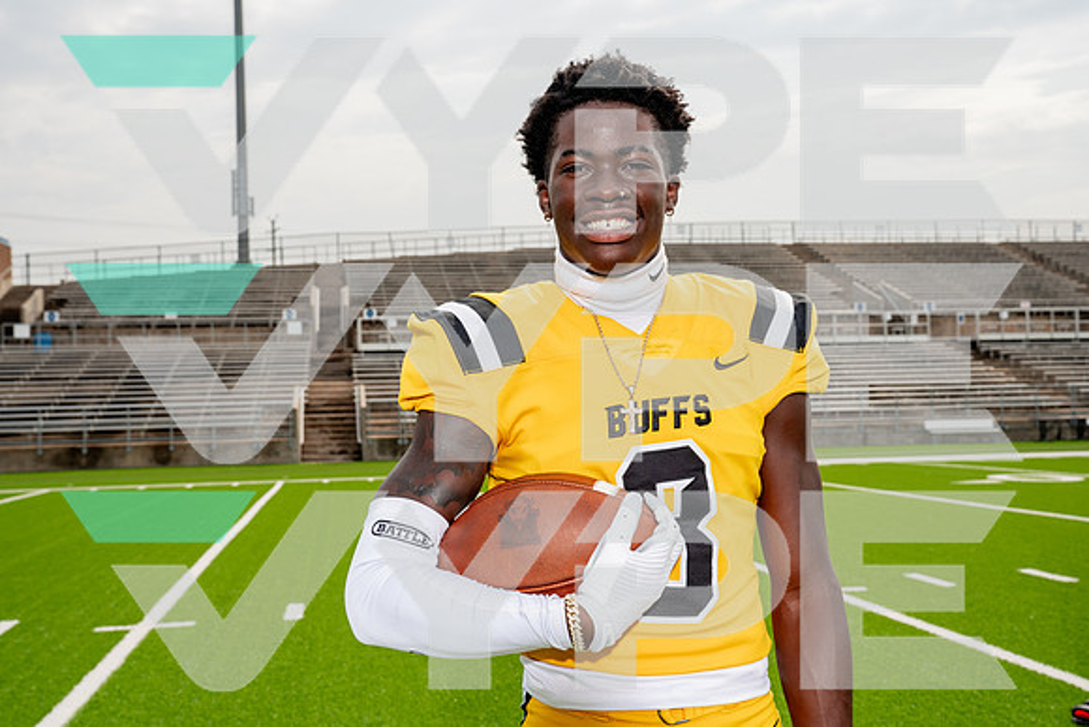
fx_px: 1210
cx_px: 544
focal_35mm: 40
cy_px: 364
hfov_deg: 48.4
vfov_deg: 33.4
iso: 100
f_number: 8
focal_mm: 40
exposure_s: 1/250
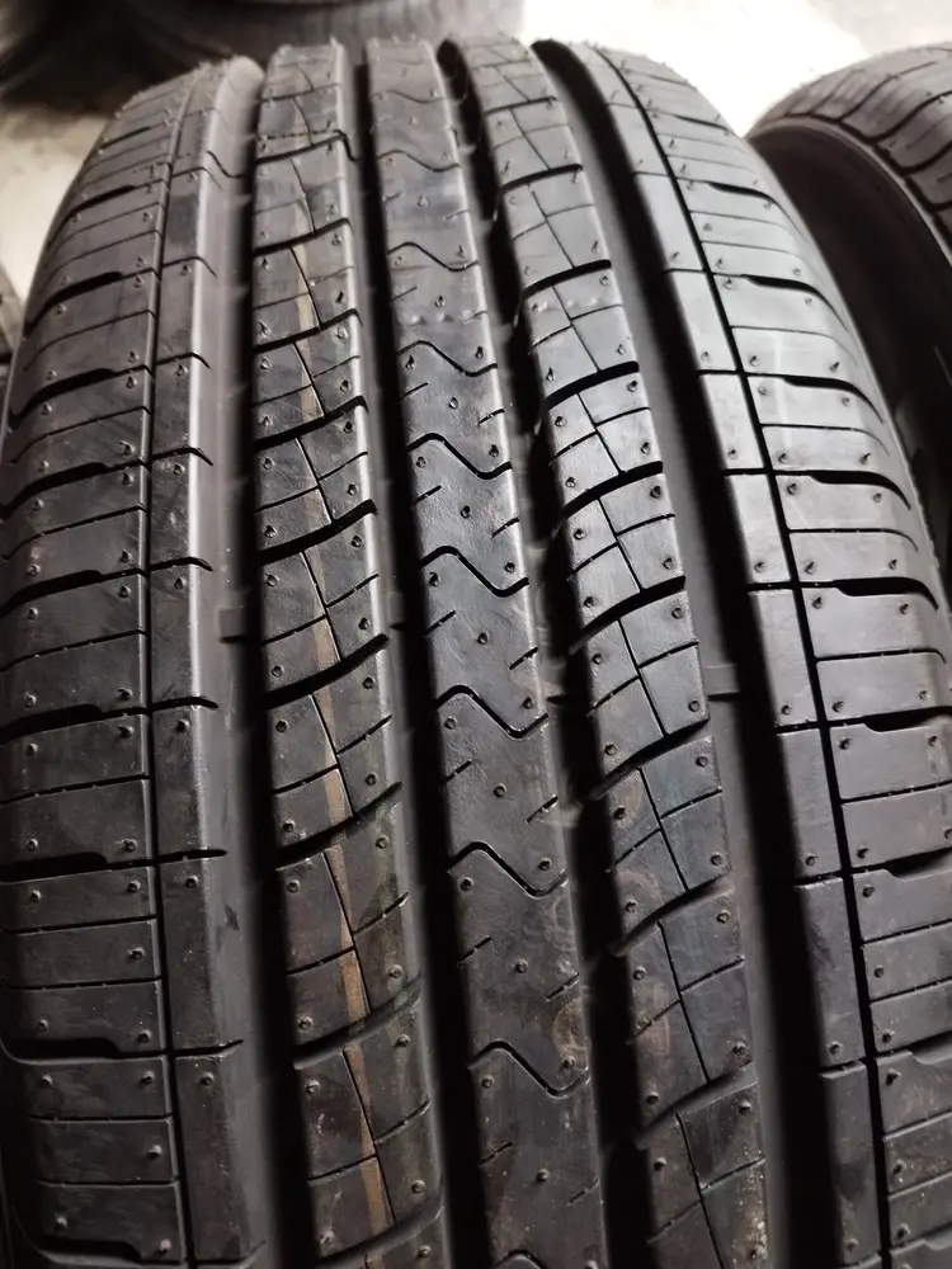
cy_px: 634
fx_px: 917
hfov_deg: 54.9
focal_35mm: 25
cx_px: 476
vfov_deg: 69.4
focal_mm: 5.95
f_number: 1.89
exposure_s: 1/25
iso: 320
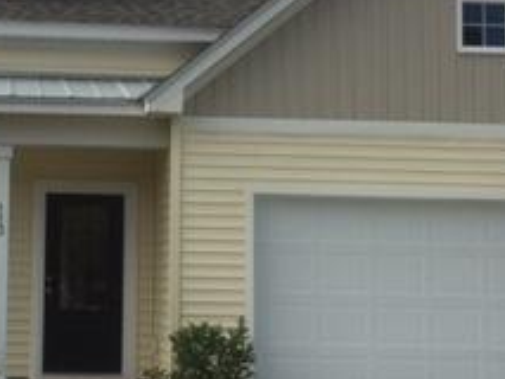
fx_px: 1270
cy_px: 163
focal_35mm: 87
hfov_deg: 22.1
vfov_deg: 17.0
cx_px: 83
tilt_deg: +5.9
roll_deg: -3.1
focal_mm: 4.15
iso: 32
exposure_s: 1/2083
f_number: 2.2
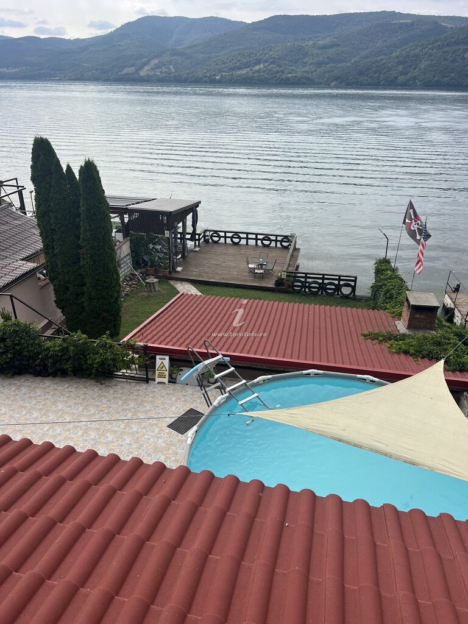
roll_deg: +0.8
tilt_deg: -25.3
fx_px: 469
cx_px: 234
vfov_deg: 67.3
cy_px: 312
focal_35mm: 26
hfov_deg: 53.1
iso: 50
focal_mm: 5.7
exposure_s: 1/4115
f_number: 1.5
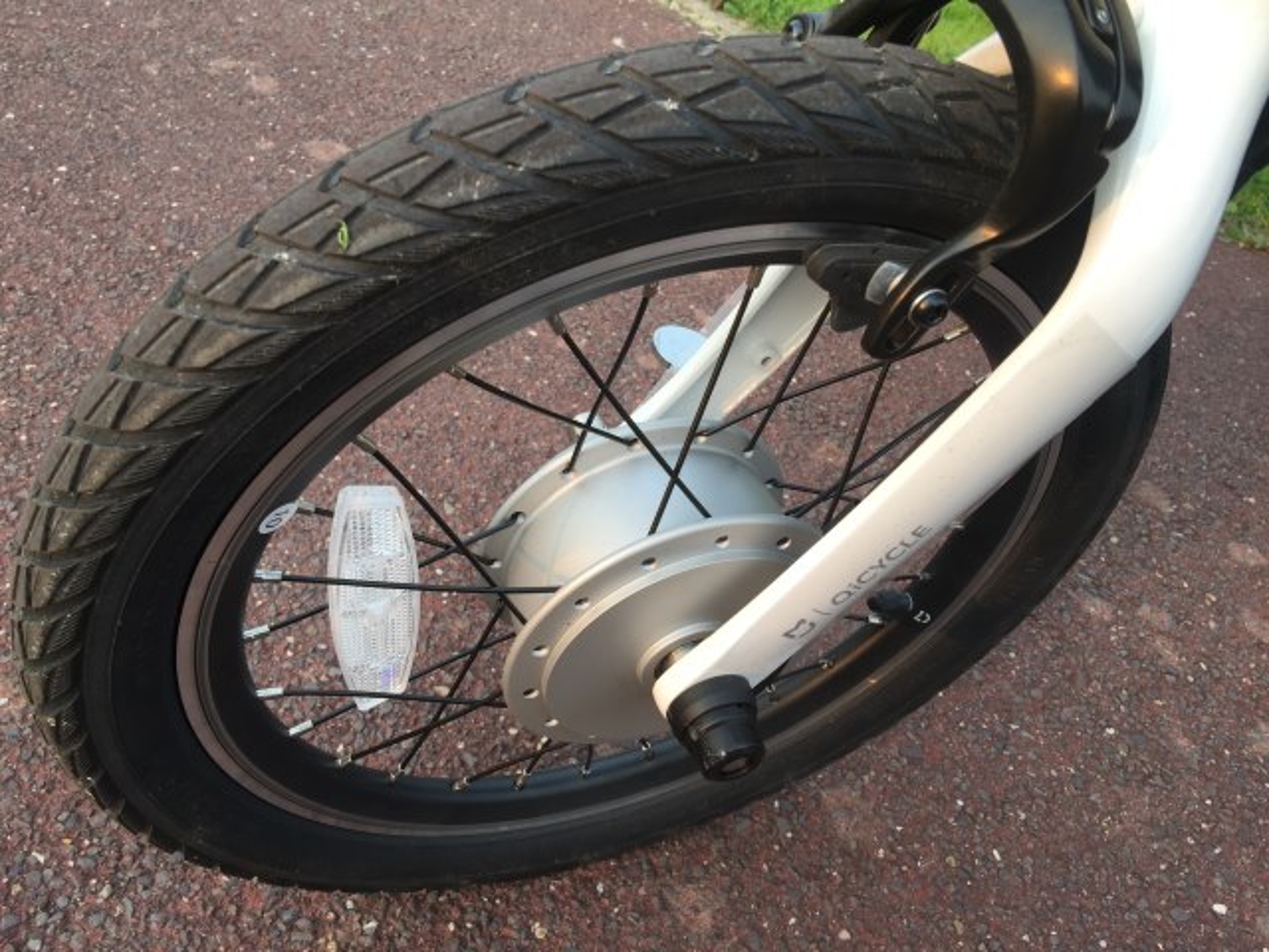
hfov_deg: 61.7
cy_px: 476
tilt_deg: -41.0
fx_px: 1063
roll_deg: -11.6
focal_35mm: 29
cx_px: 634
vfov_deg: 48.2
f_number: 2.2
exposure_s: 1/198
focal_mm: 4.15
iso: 32
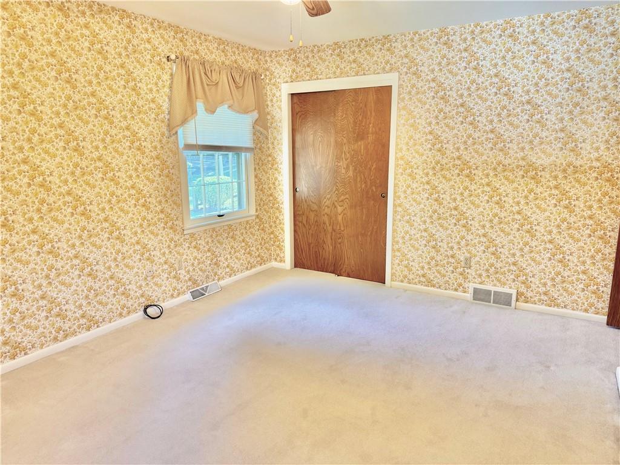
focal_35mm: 24
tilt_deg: -11.7
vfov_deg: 56.8
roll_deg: +0.4
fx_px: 430
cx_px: 310
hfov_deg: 71.6
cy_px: 232
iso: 160
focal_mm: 6.76
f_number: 1.78
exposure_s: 1/120
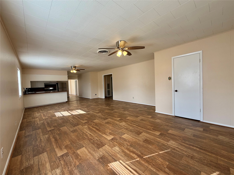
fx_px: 95
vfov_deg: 85.7
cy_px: 88
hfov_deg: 102.1
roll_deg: +2.0
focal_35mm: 14
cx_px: 117
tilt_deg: -2.3
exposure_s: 1/121
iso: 64
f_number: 2.2
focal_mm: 2.22
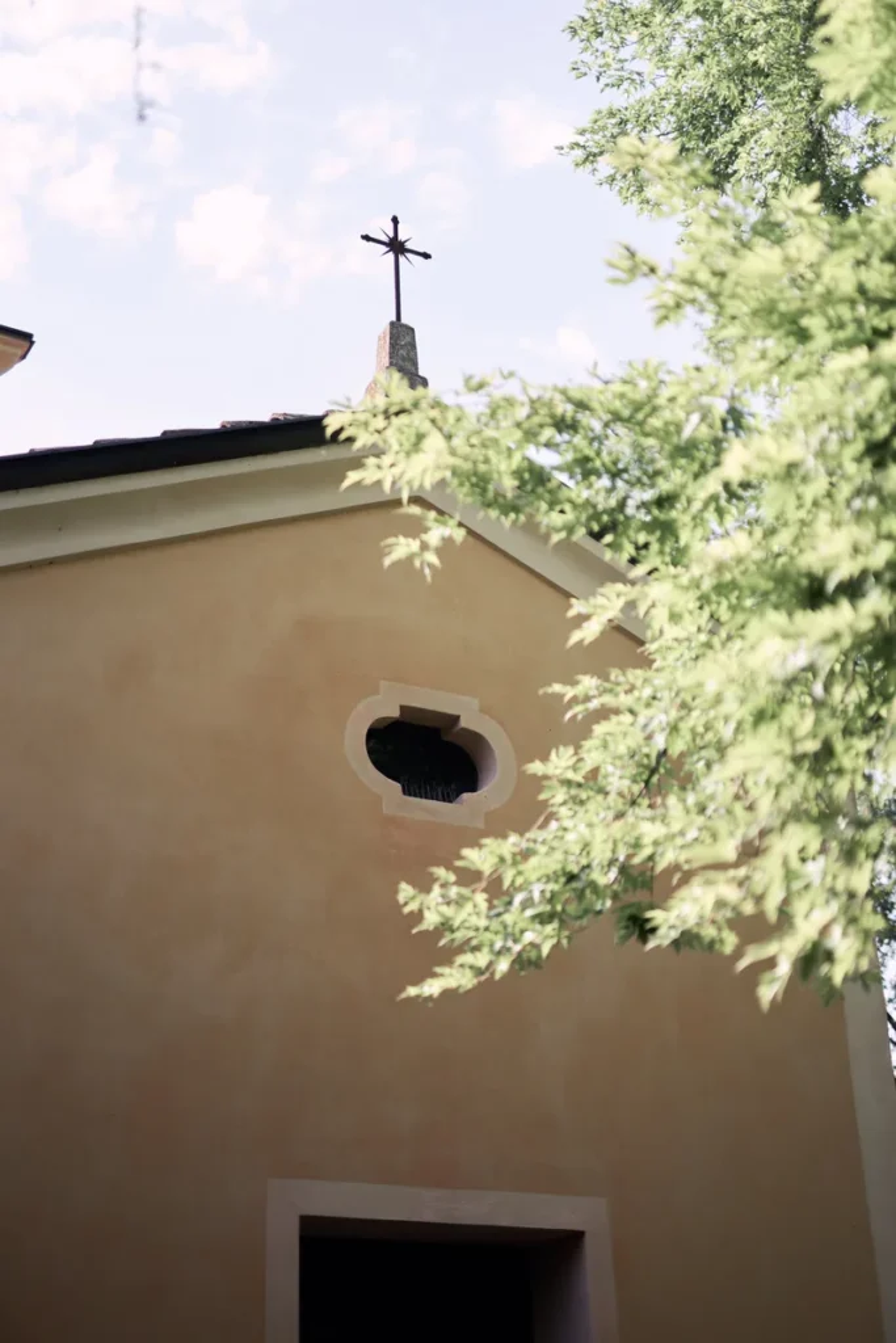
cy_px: 672
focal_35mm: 50
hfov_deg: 27.0
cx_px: 448
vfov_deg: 39.6
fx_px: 1866
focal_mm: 50
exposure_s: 1/4000
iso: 250
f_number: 1.4
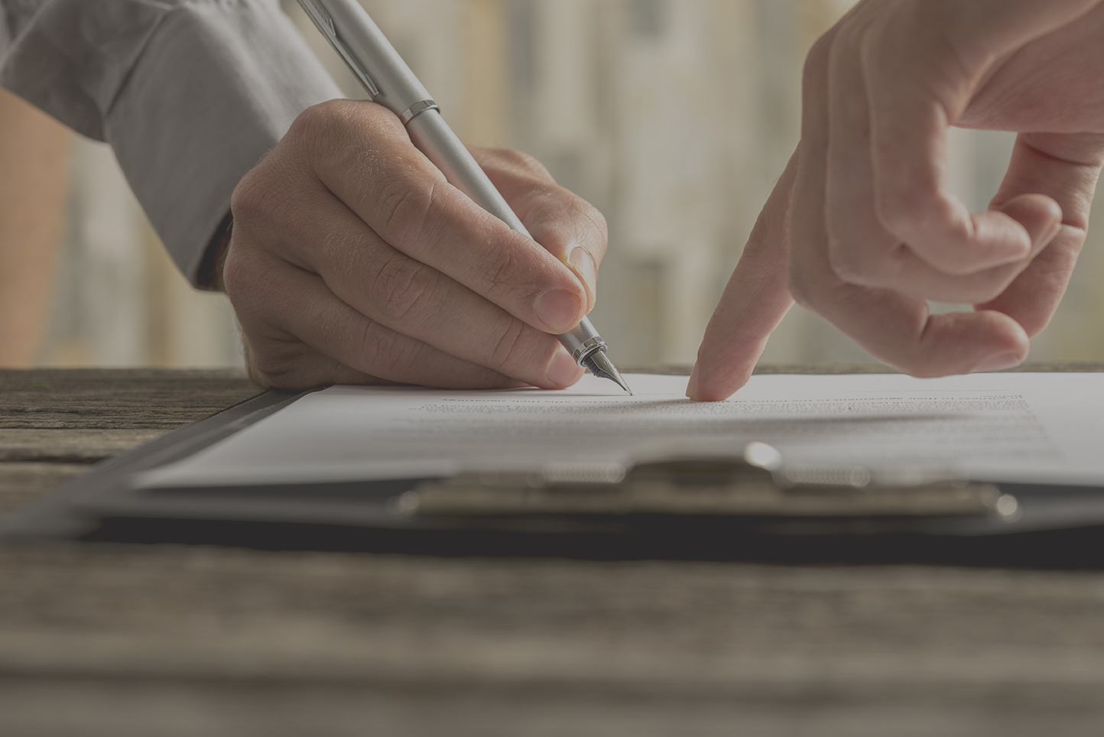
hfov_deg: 19.4
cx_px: 552
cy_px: 368
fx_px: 3221
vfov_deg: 13.1
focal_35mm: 105
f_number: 9
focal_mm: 105
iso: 100
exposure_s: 1/160
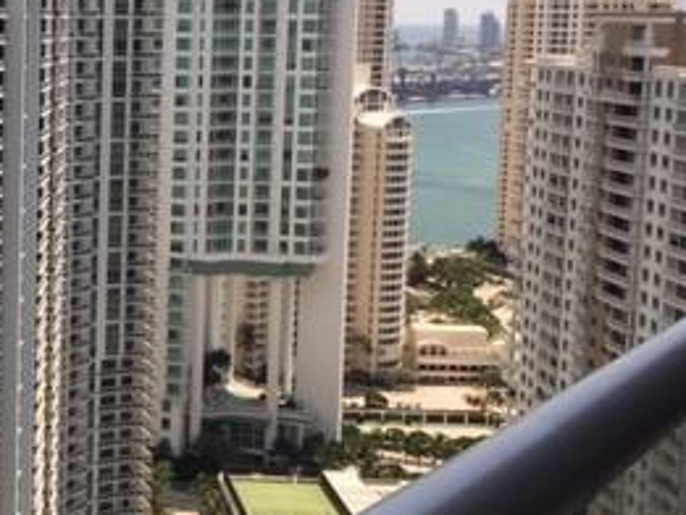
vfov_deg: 20.7
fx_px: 1408
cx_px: -81
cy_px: 176
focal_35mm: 71
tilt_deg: -3.9
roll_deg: -0.6
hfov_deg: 25.3
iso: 32
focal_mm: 4.15
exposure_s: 1/2326
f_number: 2.2
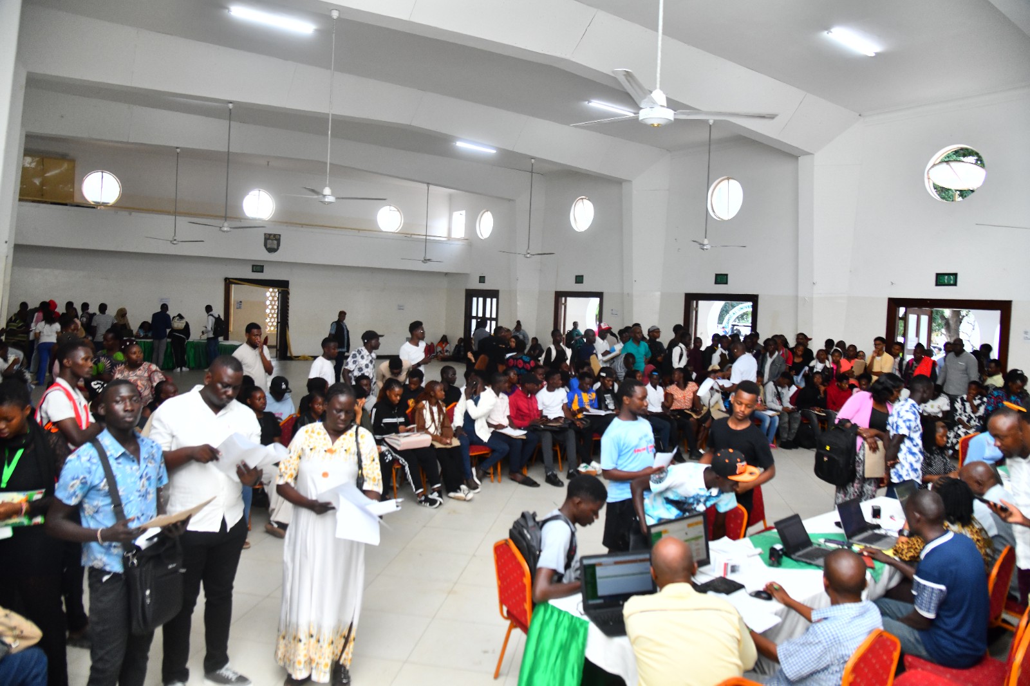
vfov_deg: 53.1
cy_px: 343
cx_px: 515
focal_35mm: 24
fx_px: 686
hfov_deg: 73.8
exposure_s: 1/250
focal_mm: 24
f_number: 4.5
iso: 1000
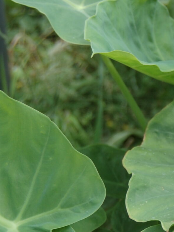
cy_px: 191
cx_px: 176
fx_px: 1207
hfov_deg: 8.2
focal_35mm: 180
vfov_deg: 10.9
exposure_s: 1/500
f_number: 4.8
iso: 250
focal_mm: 38
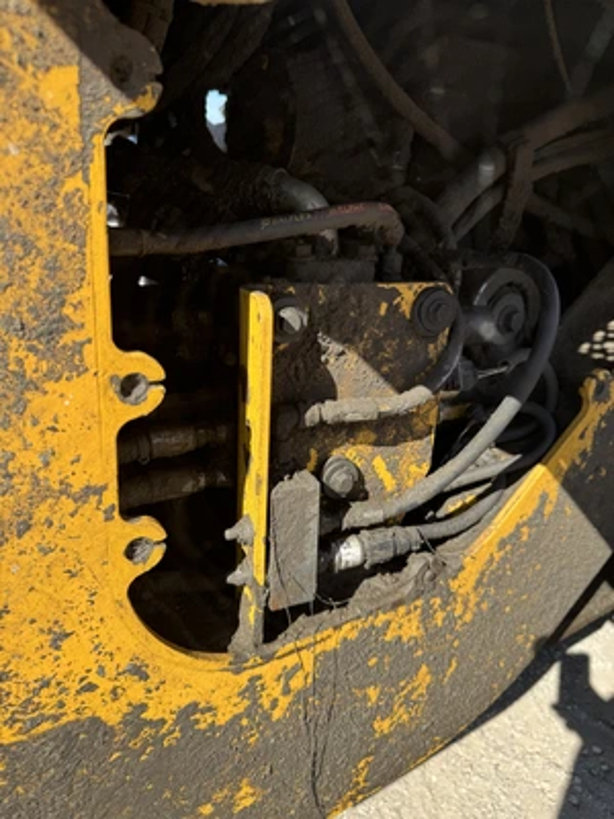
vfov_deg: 71.6
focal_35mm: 24
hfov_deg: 56.8
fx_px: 568
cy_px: 410
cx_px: 307
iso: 80
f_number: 1.78
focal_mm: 6.76
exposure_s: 1/1456
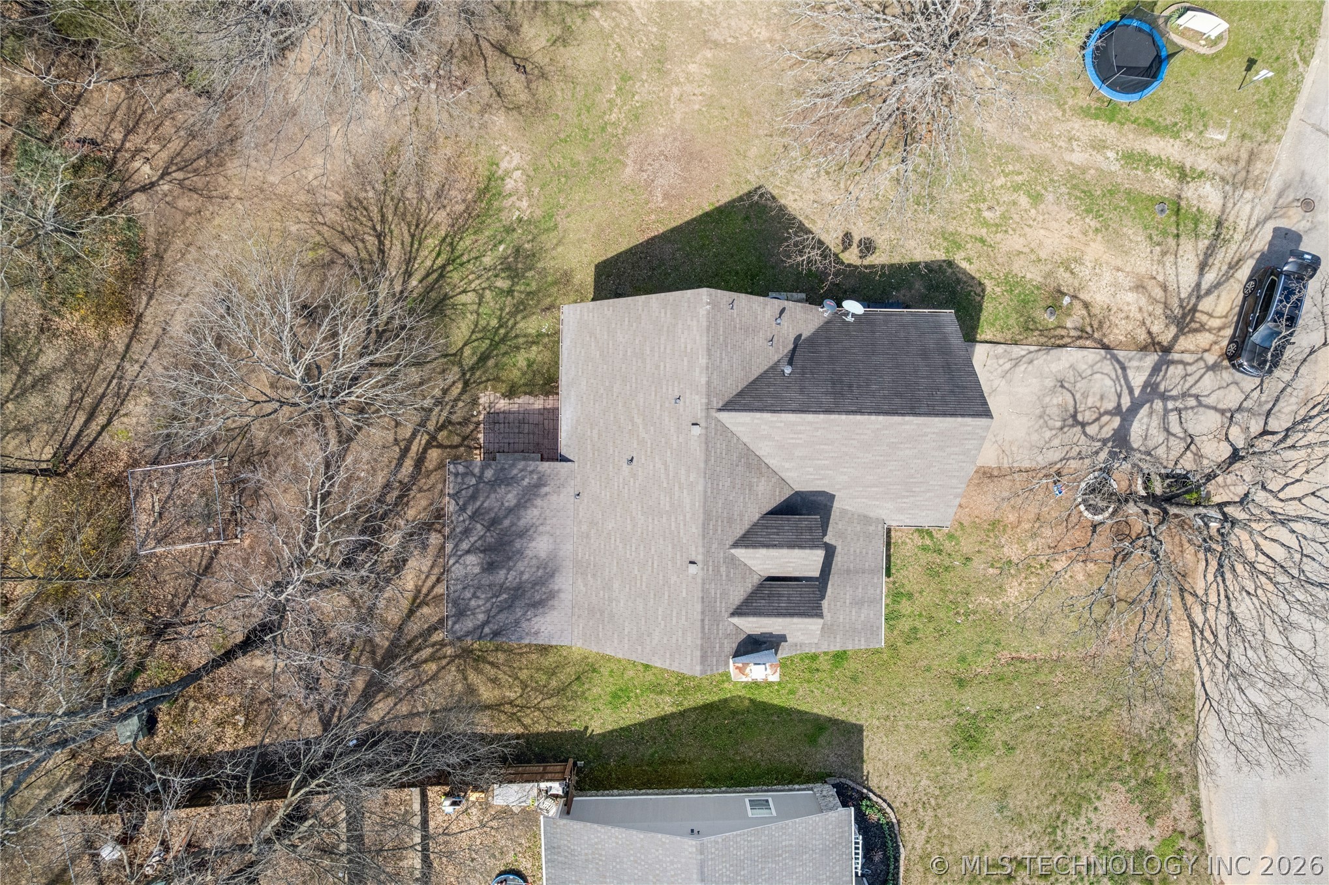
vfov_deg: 57.2
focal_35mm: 22
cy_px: 442
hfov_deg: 78.6
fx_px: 812
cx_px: 664
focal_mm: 8.4
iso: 110
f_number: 2.8
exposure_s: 1/120
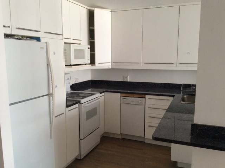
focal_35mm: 32
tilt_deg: -9.8
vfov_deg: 44.1
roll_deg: -0.4
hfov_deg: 56.9
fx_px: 208
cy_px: 84
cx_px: 112
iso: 32
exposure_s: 1/30
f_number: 2.4
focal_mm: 3.3
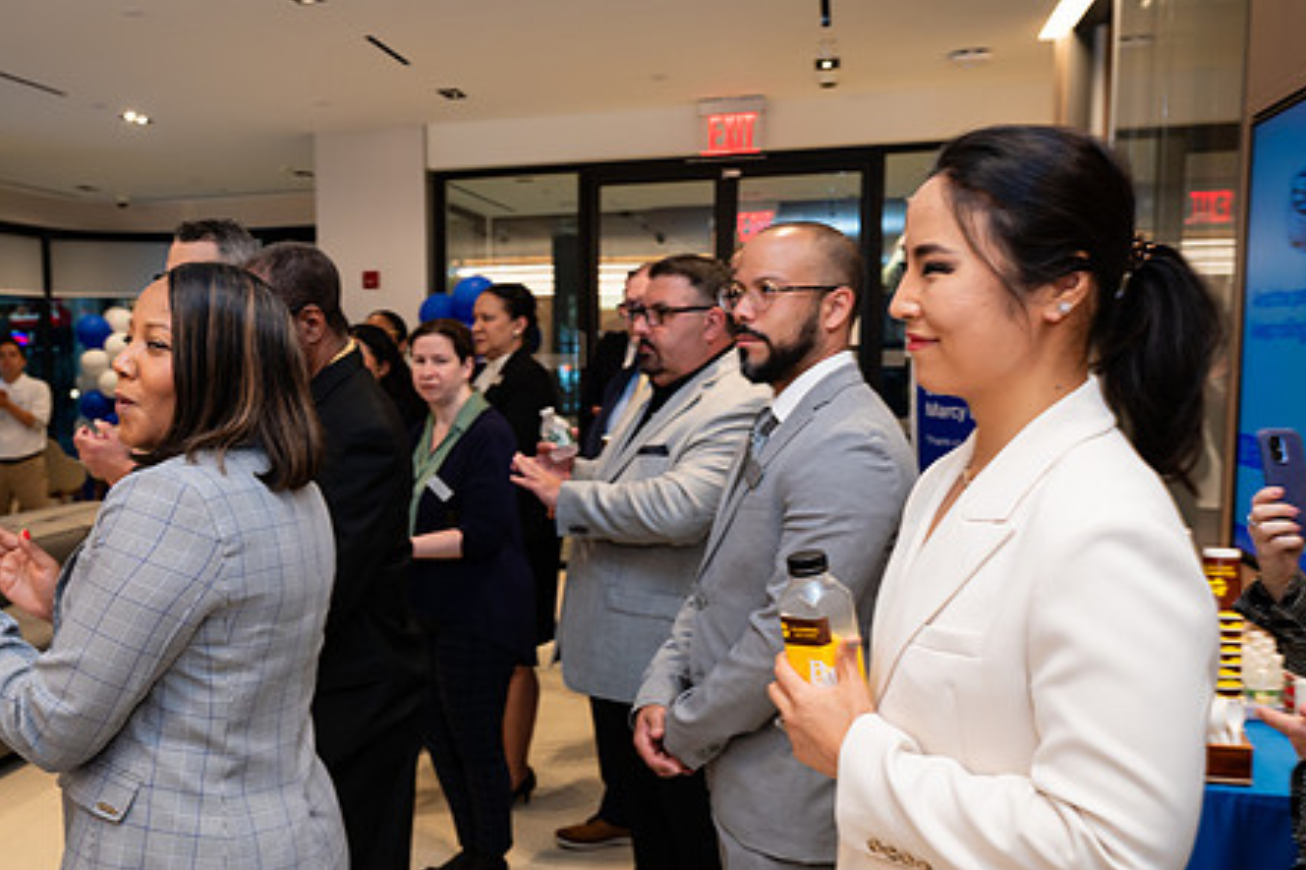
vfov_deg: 39.9
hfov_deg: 56.4
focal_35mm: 33
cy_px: 475
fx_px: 1197
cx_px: 469
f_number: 4
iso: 400
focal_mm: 24
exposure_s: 1/160
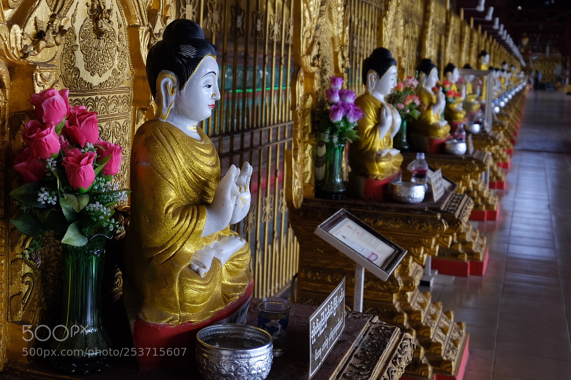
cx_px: 286
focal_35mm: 36
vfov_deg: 36.8
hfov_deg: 53.2
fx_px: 571
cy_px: 190
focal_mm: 24
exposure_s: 1/60
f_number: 4
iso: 200
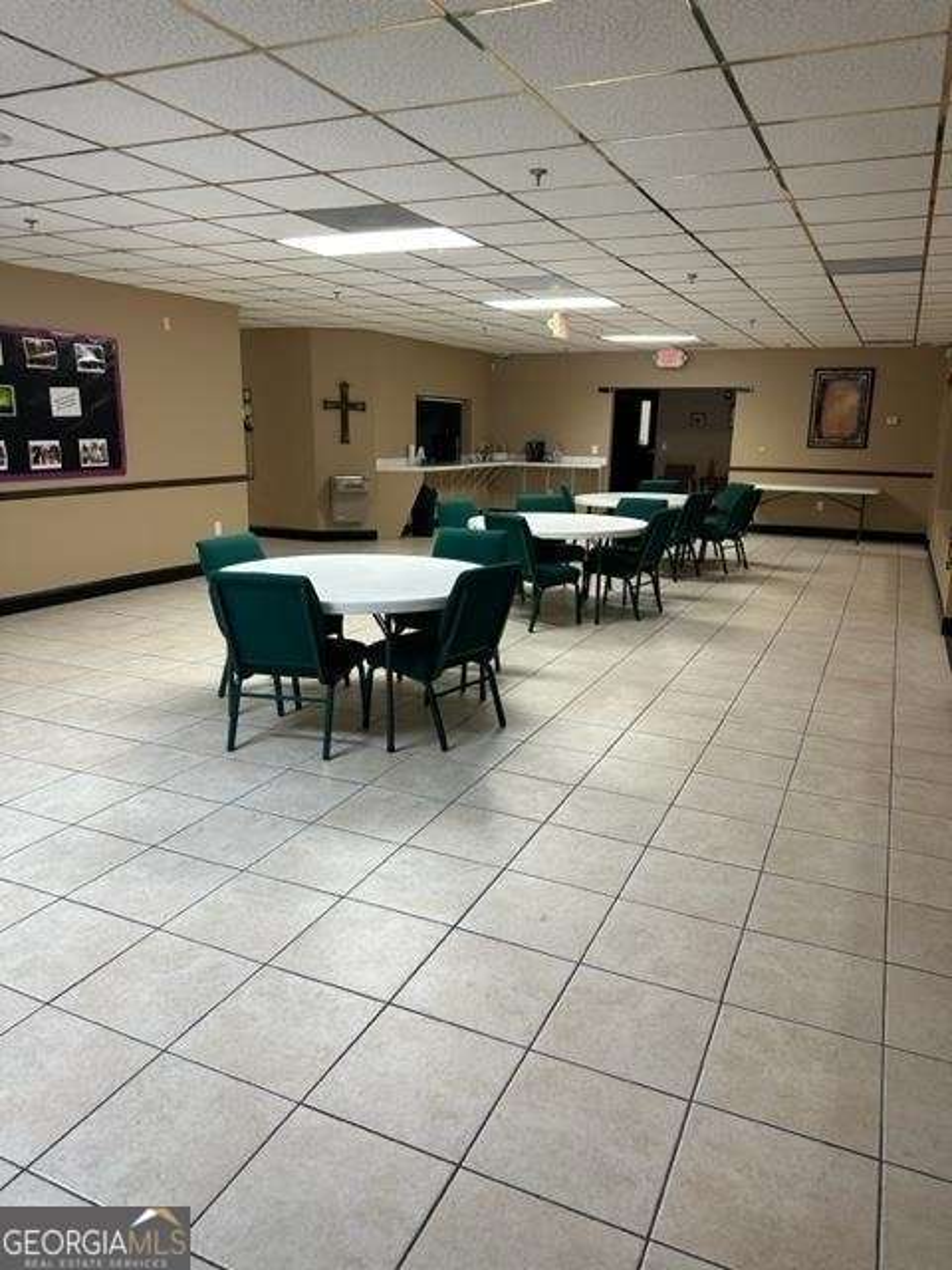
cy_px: 635
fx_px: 880
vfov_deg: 71.6
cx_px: 476
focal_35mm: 24
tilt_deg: -13.2
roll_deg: -1.4
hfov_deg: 56.8
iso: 200
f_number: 1.78
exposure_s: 1/120
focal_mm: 6.86
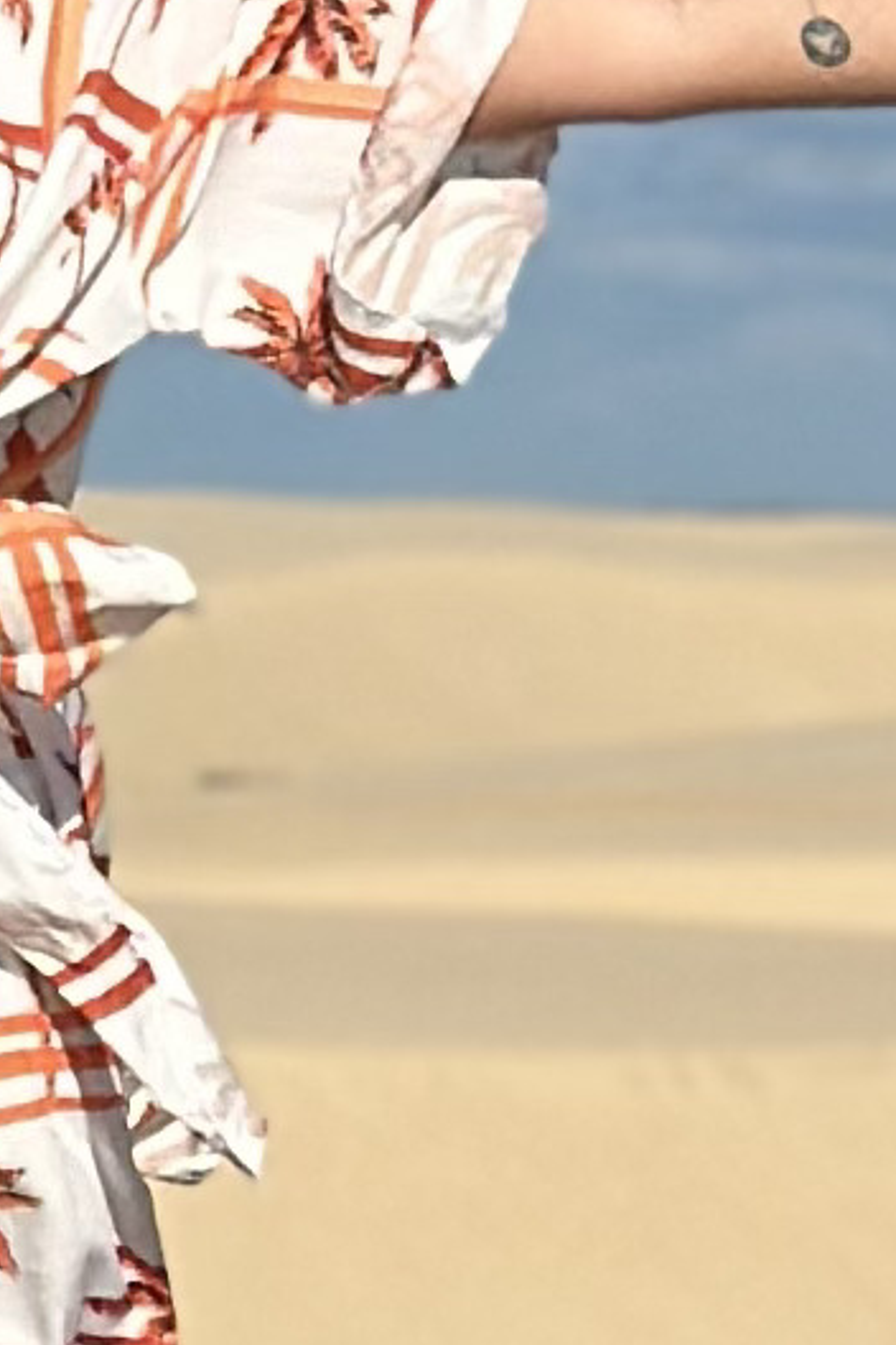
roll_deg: -1.8
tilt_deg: -4.0
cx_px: -79
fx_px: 14223
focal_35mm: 381
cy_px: 1755
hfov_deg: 3.6
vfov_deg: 5.4
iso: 100
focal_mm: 6.86
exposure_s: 1/12048
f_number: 1.78
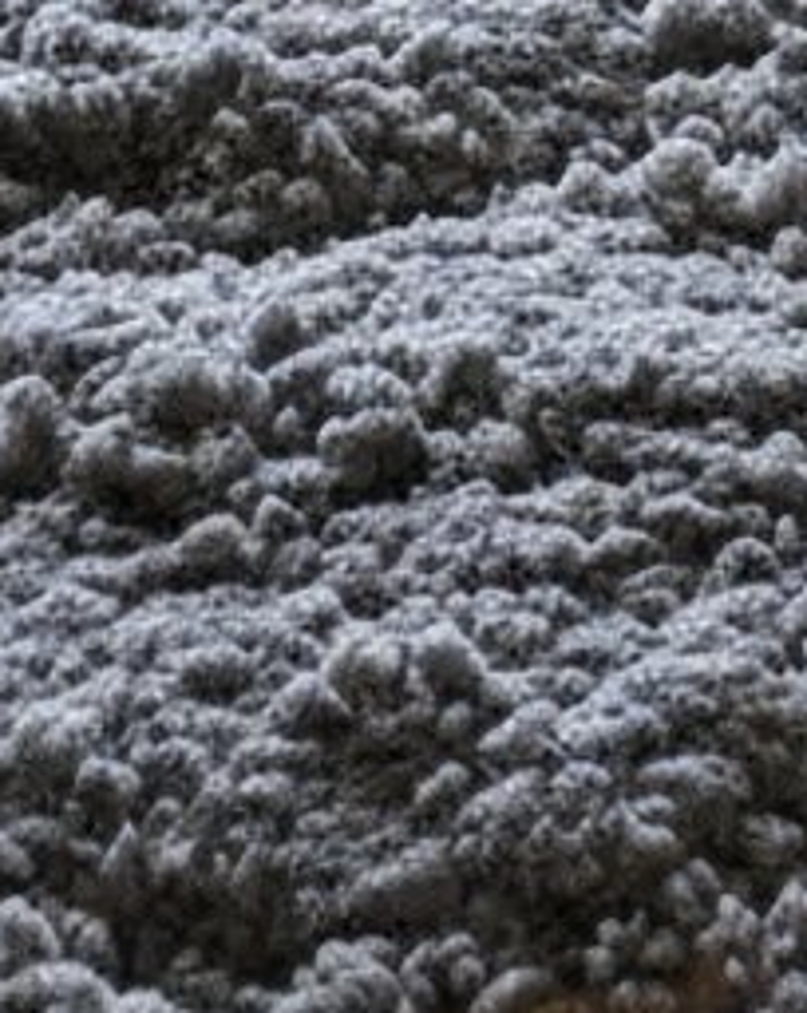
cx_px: 467
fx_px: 3292
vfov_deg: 15.5
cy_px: -689
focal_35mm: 110
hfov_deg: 14.0
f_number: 1.68
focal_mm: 6.8
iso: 1516
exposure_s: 1/1790
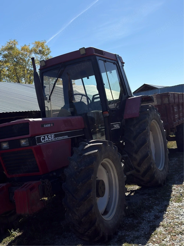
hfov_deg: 35.1
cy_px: 123
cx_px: 92
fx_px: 291
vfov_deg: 45.8
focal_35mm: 41
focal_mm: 6.76
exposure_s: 1/3717
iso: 100
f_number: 1.78
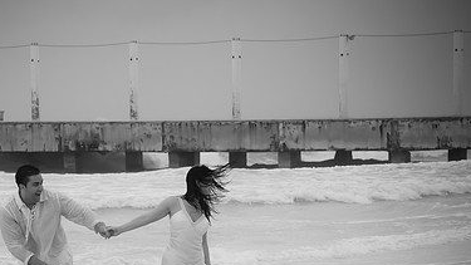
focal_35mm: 259
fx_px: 3235
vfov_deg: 4.7
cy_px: 241
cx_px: 156
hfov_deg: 8.3
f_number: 11
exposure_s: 1/250
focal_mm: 160
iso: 400
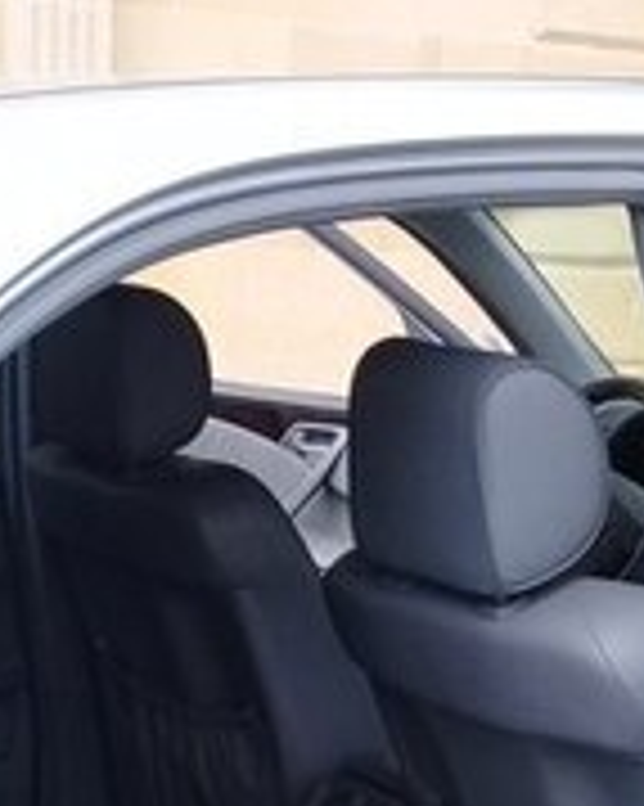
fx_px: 2003
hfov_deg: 18.2
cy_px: 914
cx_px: 234
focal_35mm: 84
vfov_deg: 21.4
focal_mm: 3.3
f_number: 2.2
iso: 50
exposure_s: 1/228
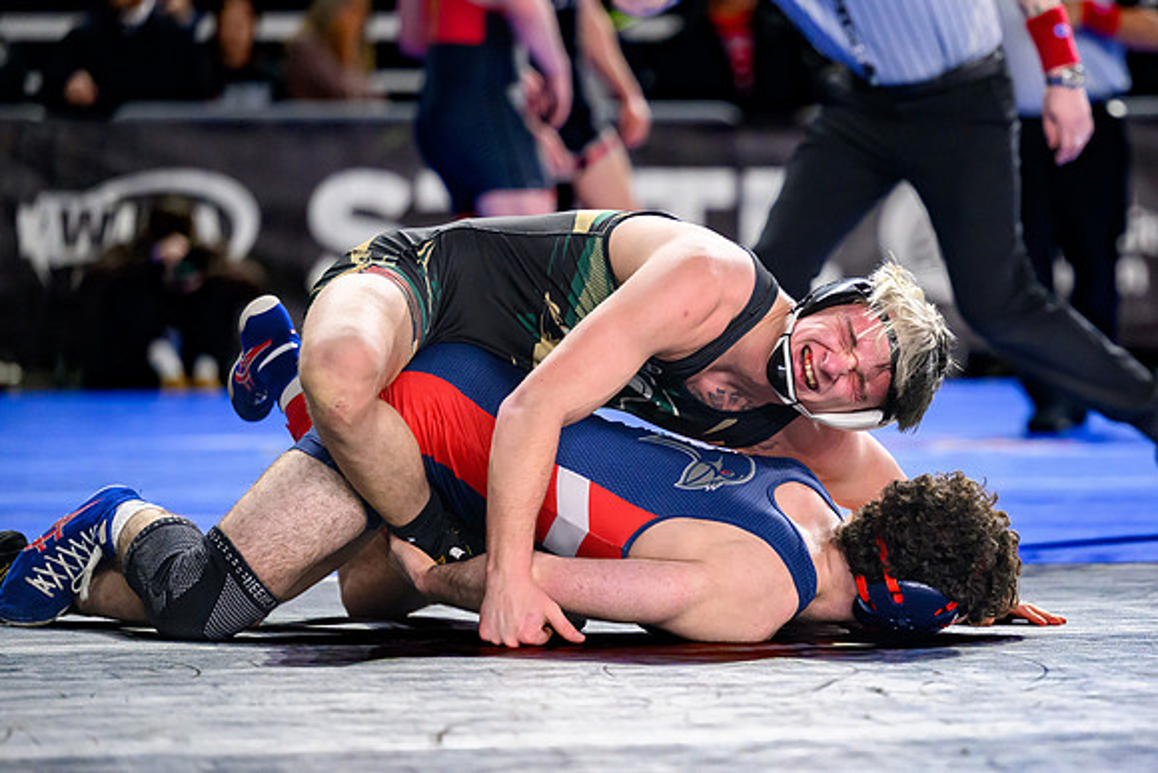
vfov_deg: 6.7
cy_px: 396
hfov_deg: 10.0
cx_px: 804
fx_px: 6610
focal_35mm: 205
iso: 3200
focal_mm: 145
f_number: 2.8
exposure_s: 1/800
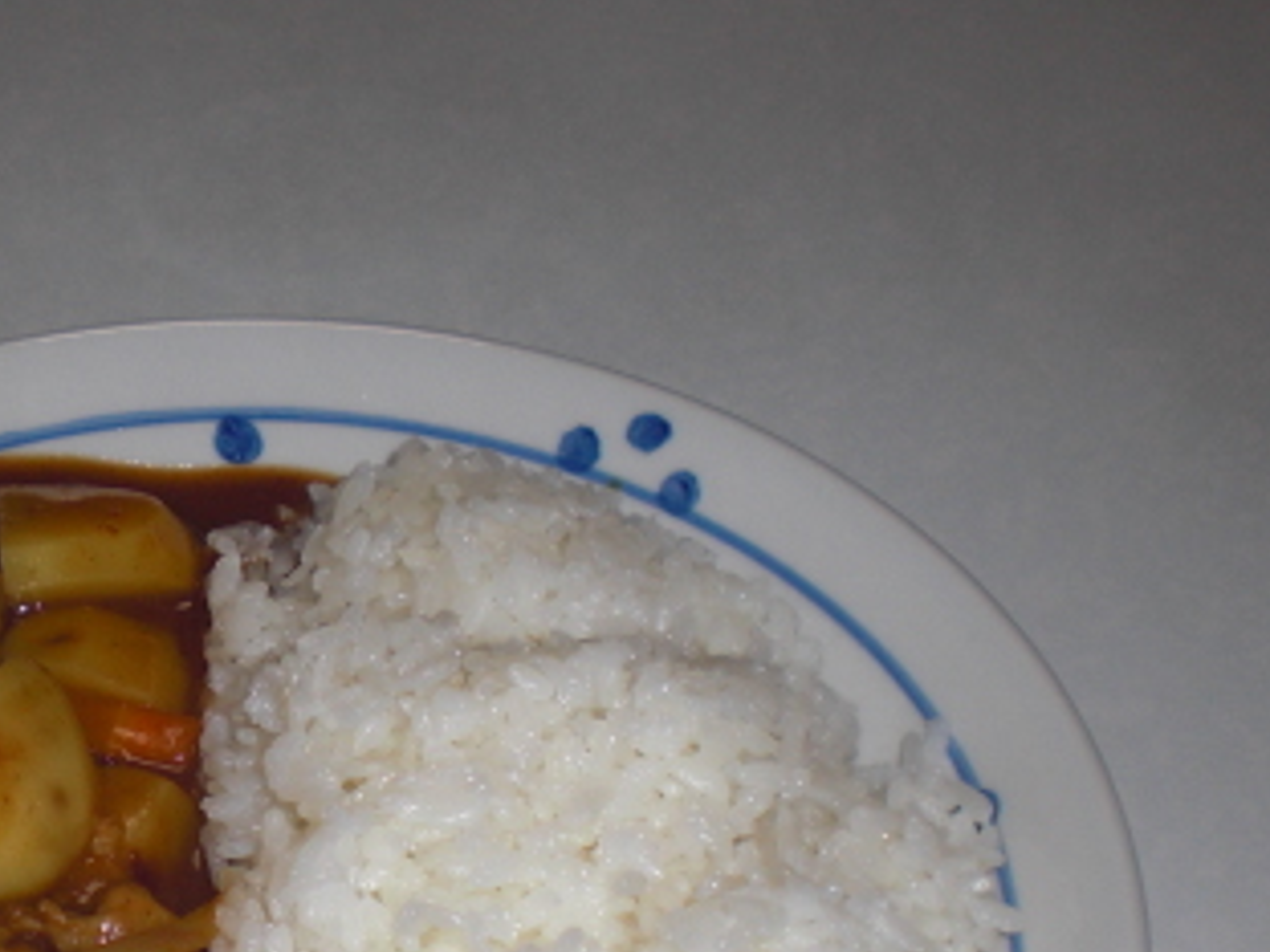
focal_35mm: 78
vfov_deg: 18.6
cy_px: 822
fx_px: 2862
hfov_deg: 24.4
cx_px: 142
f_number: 3.1
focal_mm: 6.3
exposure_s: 1/60
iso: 64
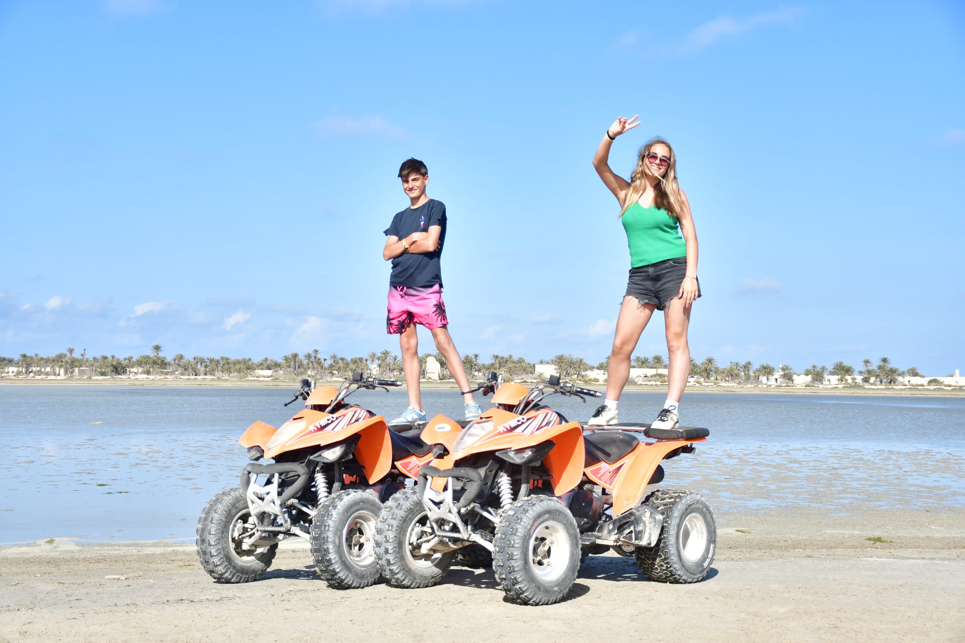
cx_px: 482
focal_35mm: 52
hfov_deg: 38.2
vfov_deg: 26.0
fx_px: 1394
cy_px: 322
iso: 100
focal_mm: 35
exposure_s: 1/800
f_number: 4.2
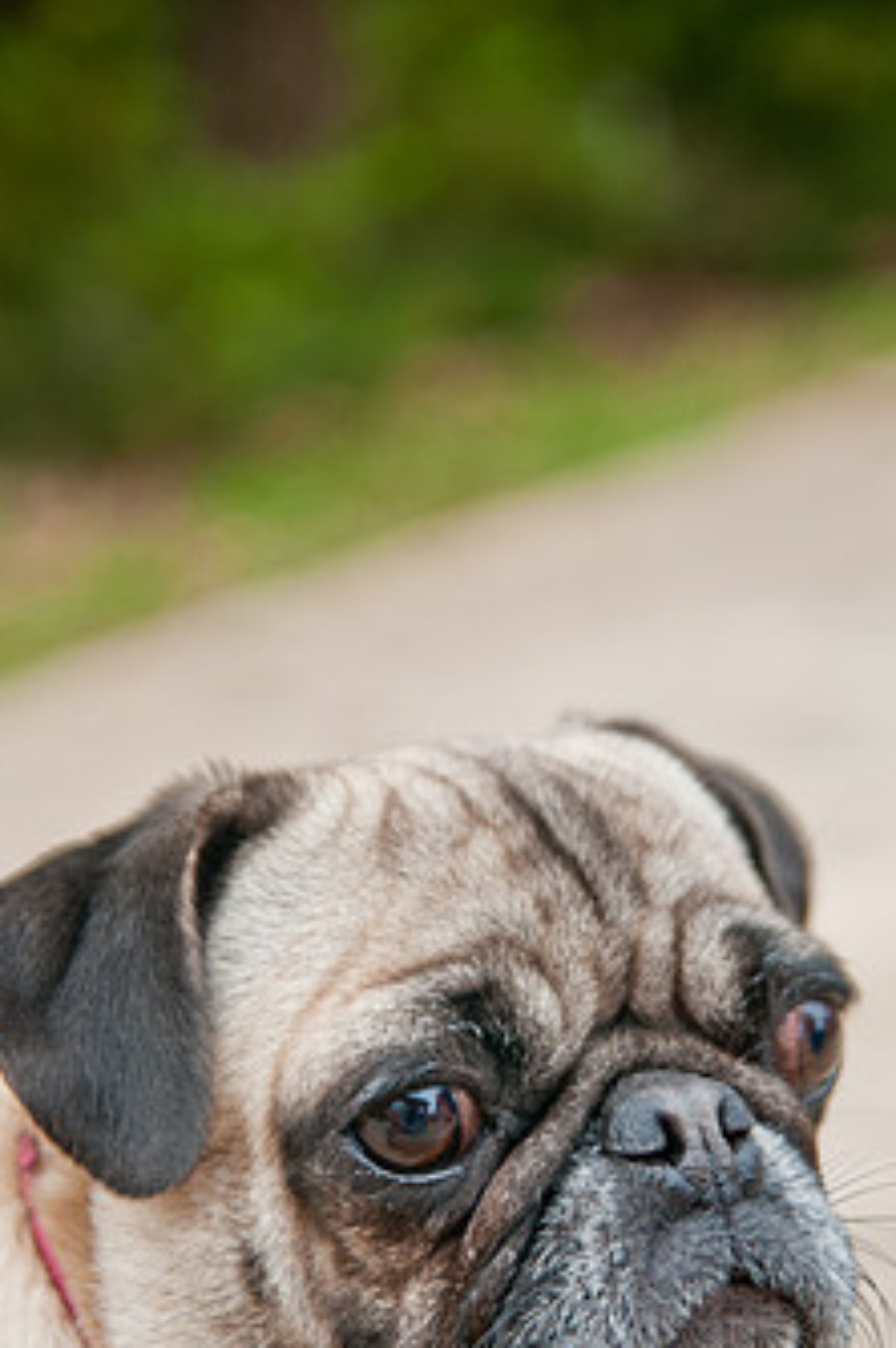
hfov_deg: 13.5
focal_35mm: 101
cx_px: 511
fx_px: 3778
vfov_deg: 20.2
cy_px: 888
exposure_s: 1/500
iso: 200
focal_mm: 50
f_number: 2.8
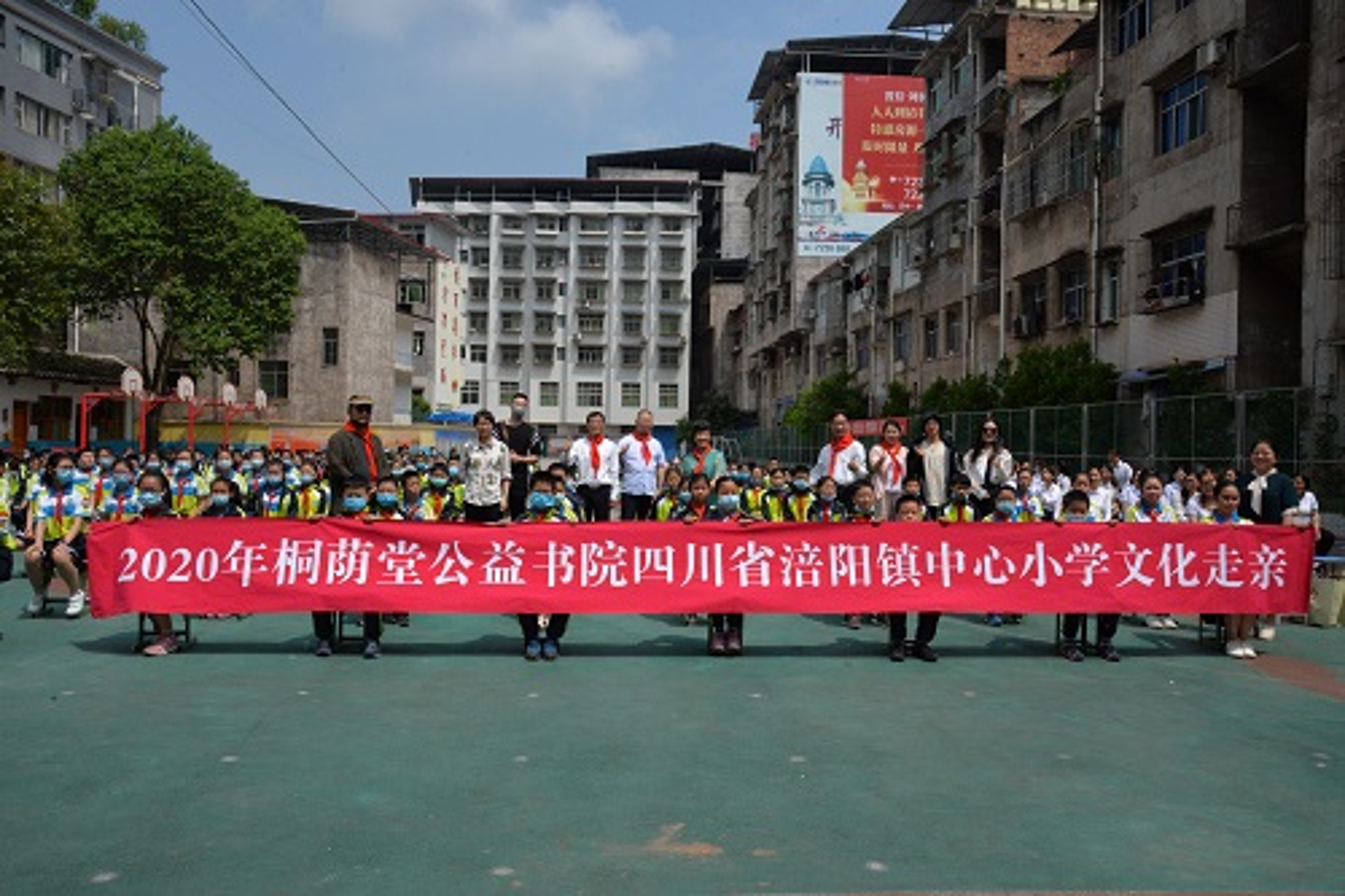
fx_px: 1120
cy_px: 448
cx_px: 672
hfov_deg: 61.9
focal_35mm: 30
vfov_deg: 43.6
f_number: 18
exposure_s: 1/1250
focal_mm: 30
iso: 2000
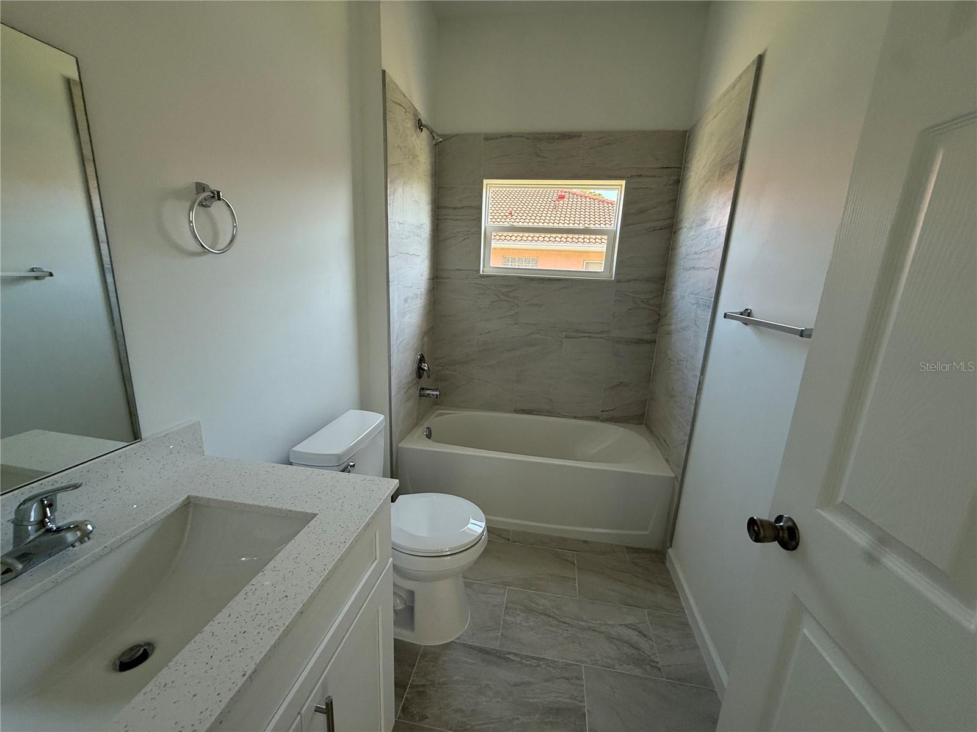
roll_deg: -3.5
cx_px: 488
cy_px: 366
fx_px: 395
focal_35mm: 14
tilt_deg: -12.7
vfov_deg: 85.7
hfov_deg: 102.1
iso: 160
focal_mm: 2.22
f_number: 2.2
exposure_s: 1/99
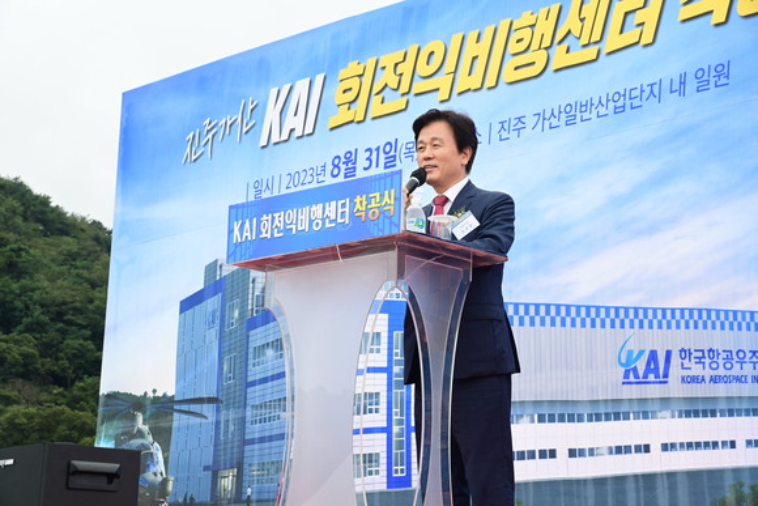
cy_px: 253
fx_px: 1790
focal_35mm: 85
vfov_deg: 16.1
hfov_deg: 23.9
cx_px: 379
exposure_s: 1/250
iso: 500
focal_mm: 85
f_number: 11
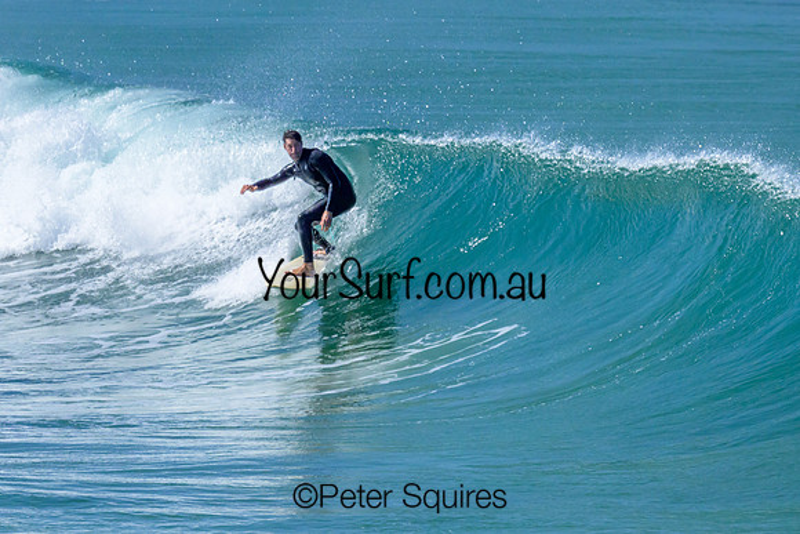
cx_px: 440
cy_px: 281
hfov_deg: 1.9
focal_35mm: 1086
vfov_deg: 1.3
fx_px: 24137
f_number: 6.3
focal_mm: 800
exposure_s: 1/2000
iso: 2000
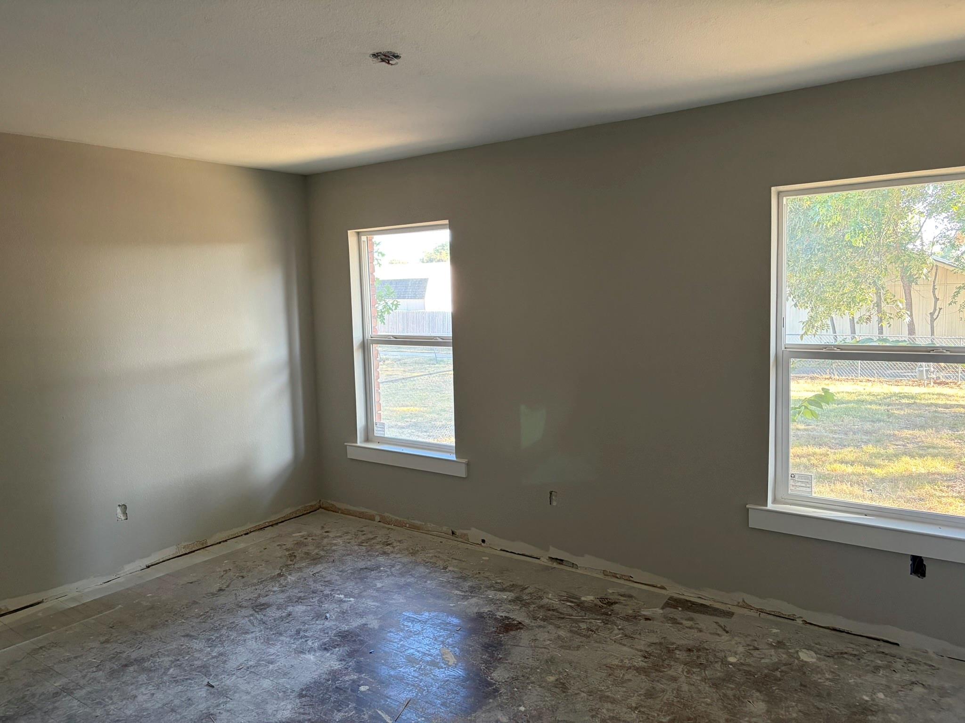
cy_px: 362
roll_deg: +0.6
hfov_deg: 67.3
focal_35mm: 26
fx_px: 725
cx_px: 482
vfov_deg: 53.1
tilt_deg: -5.0
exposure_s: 1/60
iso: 160
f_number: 1.6
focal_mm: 5.96
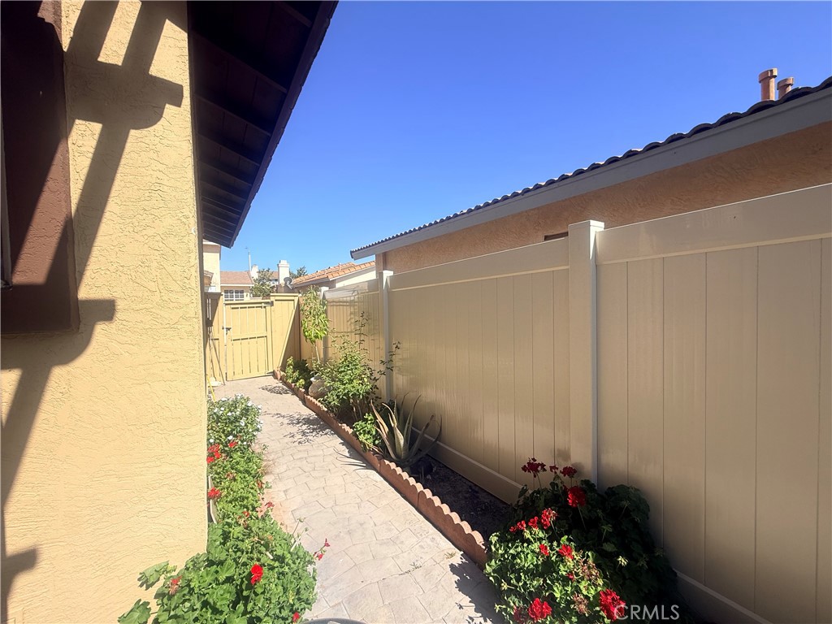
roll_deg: +0.6
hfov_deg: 102.1
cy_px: 312
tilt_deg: -1.7
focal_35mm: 14
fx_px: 336
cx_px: 416
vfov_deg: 85.7
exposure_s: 1/1368
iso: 50
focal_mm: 2.22
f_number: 2.2
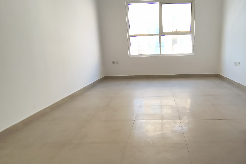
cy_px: 96
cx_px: 152
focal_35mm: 20
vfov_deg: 61.6
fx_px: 137
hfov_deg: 82.5
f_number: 2.2
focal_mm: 2.13
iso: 200
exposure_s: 1/50
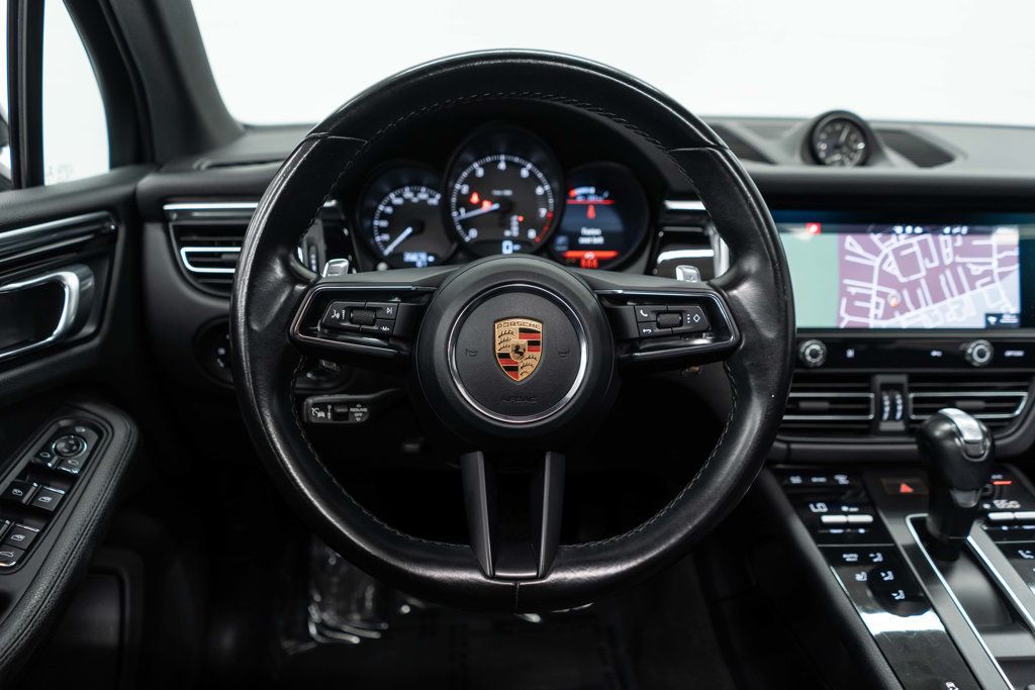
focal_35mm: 28
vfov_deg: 46.4
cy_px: 345
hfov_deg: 65.5
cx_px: 518
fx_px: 805
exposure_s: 1/50
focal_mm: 28
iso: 640
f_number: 3.2
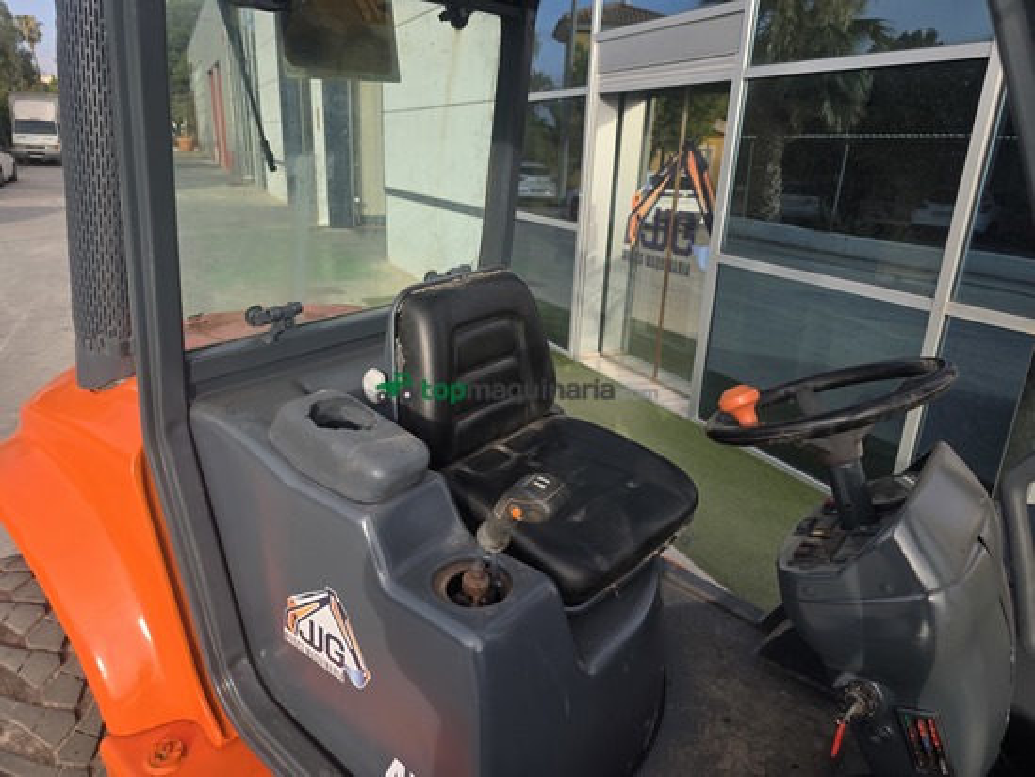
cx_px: 518
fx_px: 688
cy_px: 388
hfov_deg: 73.9
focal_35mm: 23
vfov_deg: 58.9
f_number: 1.7
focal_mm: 6.3
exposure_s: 1/2371
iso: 80
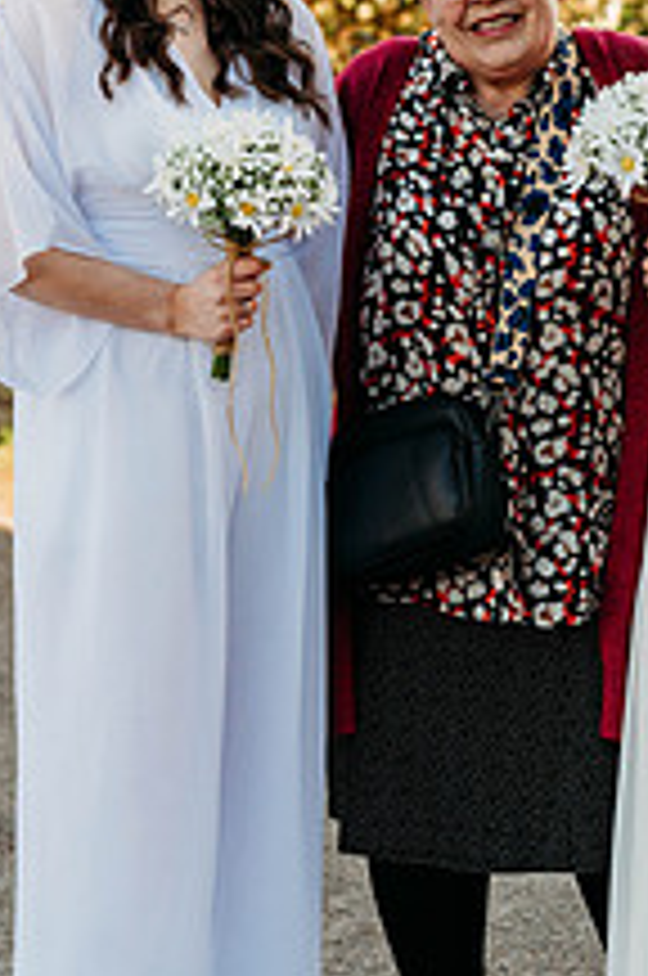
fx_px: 4767
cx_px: 533
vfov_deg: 11.7
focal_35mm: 176
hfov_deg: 7.8
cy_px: 306
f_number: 4
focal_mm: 85
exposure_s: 1/800
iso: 100
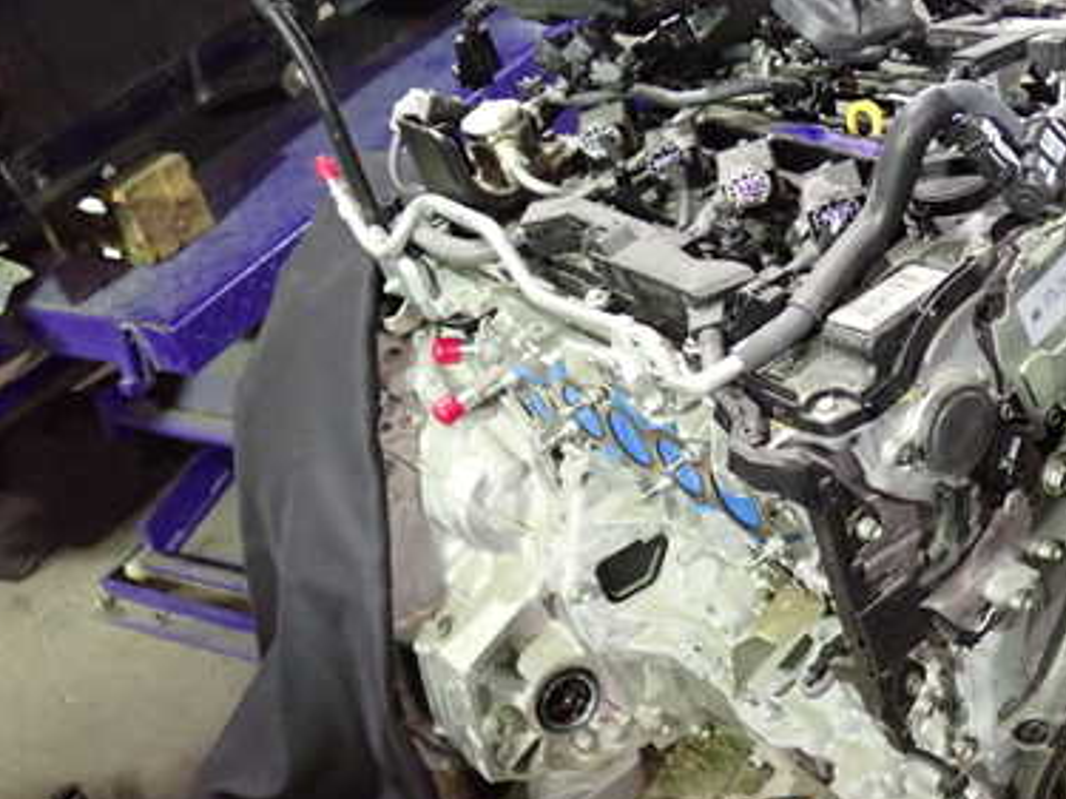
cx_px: 714
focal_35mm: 48
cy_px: 455
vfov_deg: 30.2
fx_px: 1478
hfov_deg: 39.2
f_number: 2.3
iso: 800
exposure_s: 1/15
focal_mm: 5.4
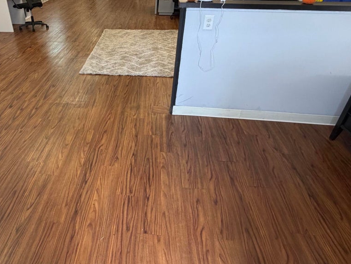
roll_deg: +1.7
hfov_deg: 67.9
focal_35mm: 25
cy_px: 94
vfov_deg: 54.1
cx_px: 123
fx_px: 253
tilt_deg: -29.6
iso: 250
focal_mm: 2.22
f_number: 2.2
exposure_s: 1/120
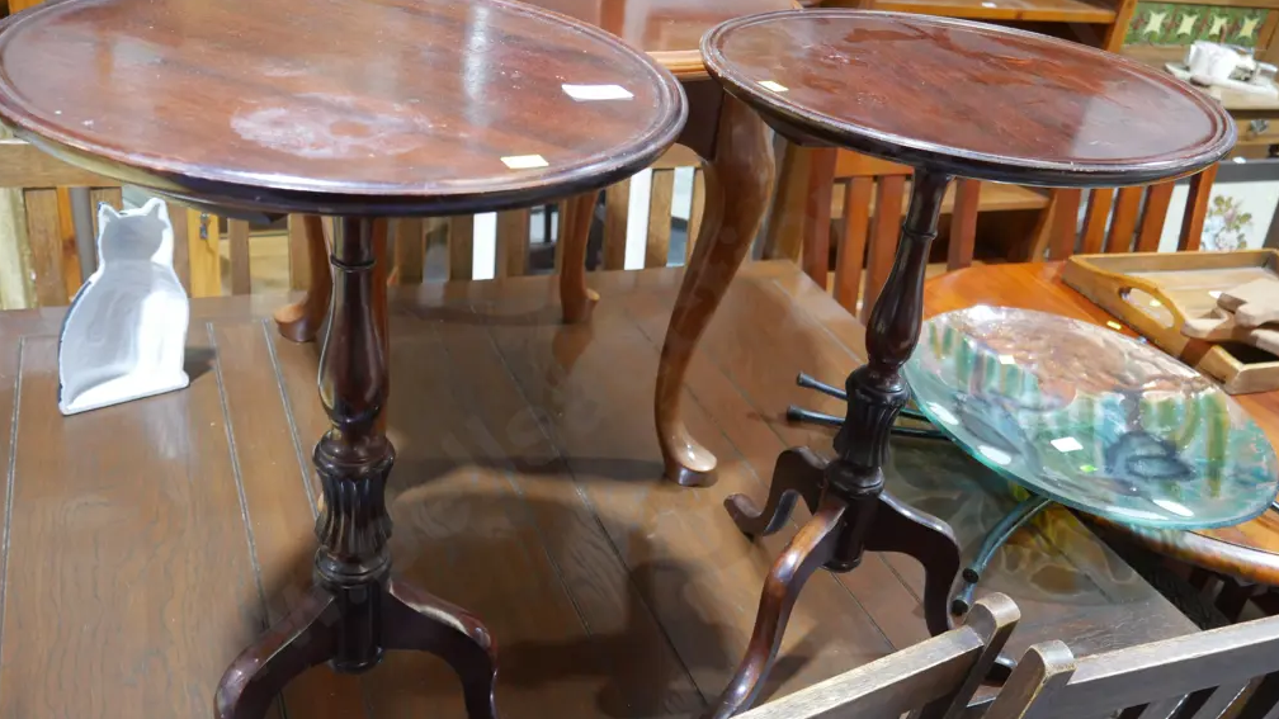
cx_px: 642
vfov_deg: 37.8
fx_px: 1051
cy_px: 354
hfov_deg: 62.6
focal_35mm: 31
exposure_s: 1/60
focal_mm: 14
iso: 1250
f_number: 4
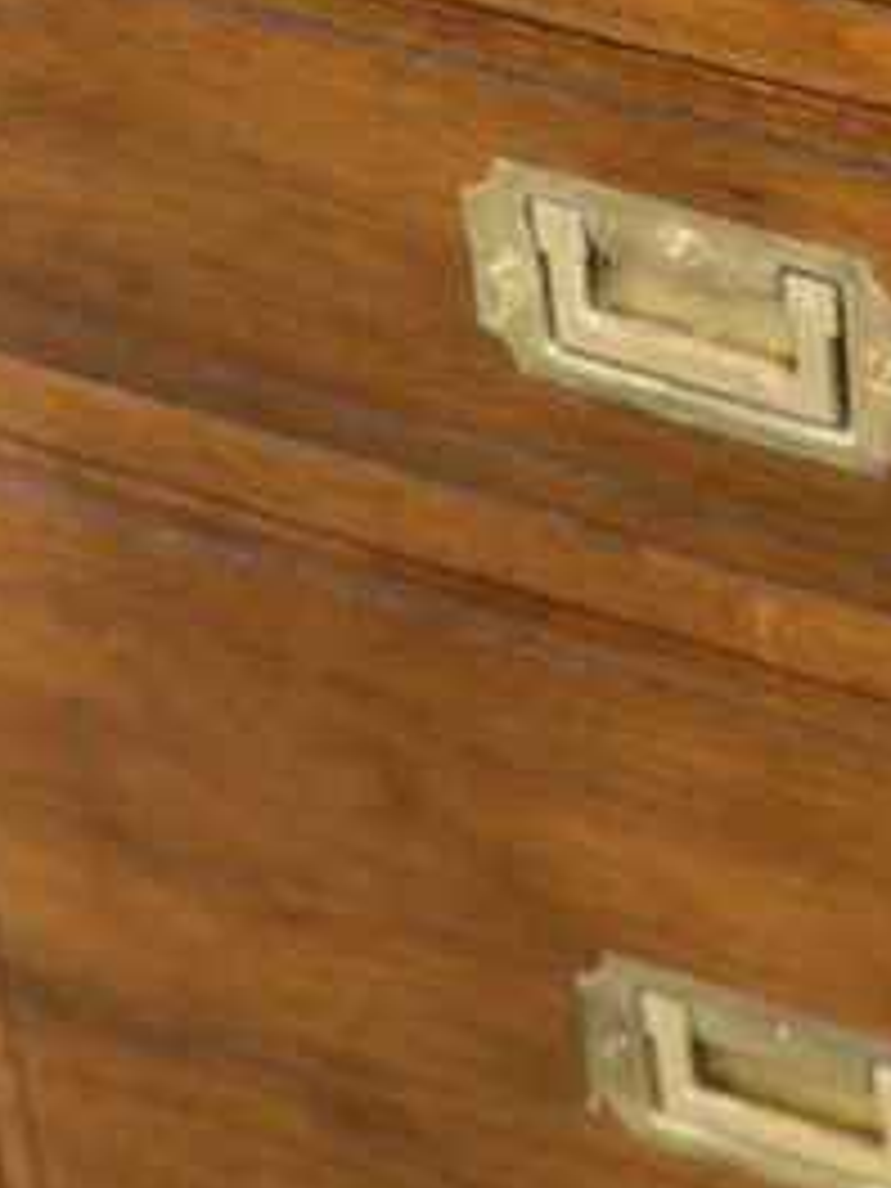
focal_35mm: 186
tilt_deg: -33.0
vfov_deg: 10.6
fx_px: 6383
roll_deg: +4.4
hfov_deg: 7.8
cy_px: 554
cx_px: 1413
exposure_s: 1/50
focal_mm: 6.86
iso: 250
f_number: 1.78
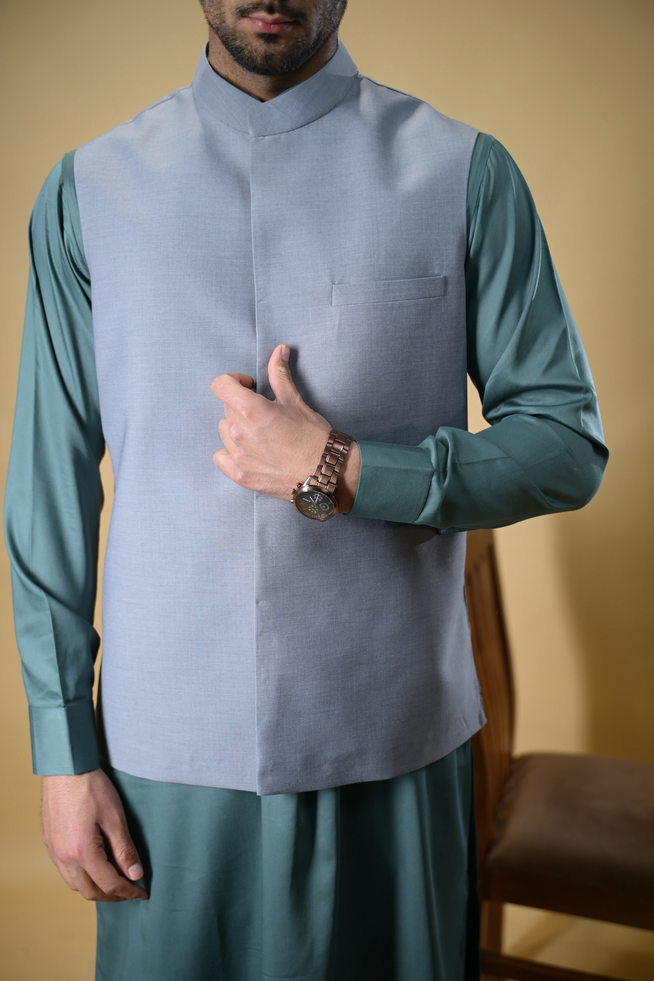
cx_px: 327
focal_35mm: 48
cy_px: 490
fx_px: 1308
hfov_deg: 28.1
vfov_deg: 41.1
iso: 160
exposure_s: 1/125
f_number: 2.8
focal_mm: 48
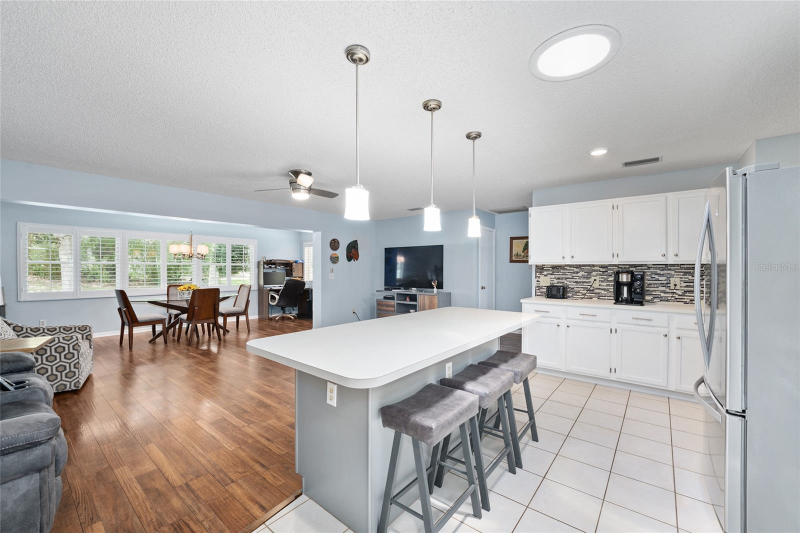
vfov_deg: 81.2
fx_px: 311
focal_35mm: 14
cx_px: 400
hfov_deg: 104.3
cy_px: 266
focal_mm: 14
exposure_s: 1/3
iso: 500
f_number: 7.1
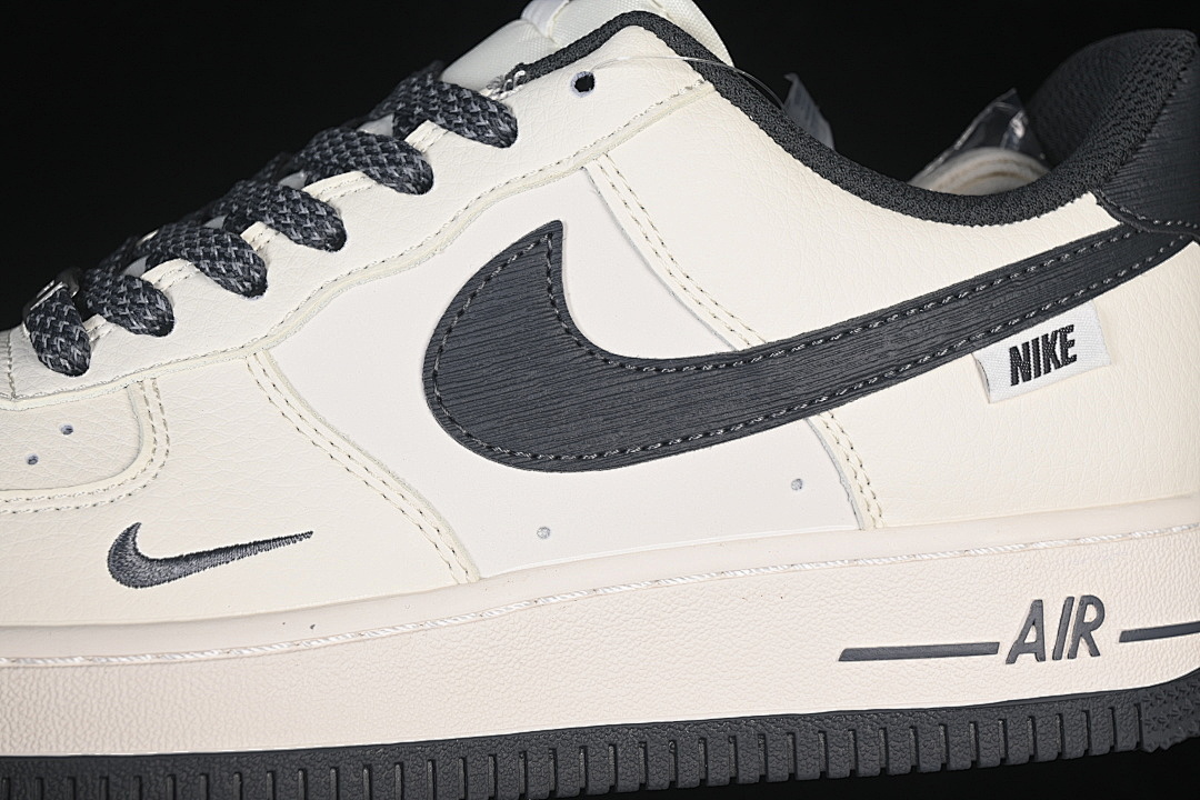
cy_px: 400
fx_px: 2500
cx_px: 600
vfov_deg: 18.2
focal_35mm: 75
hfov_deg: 27.0
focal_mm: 50
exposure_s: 1/80
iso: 160
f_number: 7.1
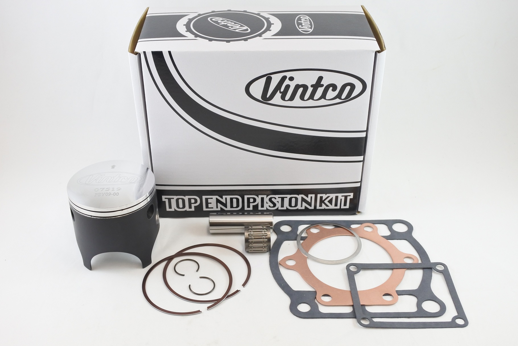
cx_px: 259
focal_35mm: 36
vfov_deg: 36.9
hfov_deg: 53.1
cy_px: 173
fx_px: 518
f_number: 4
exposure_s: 1/125
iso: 450
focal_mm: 13.4
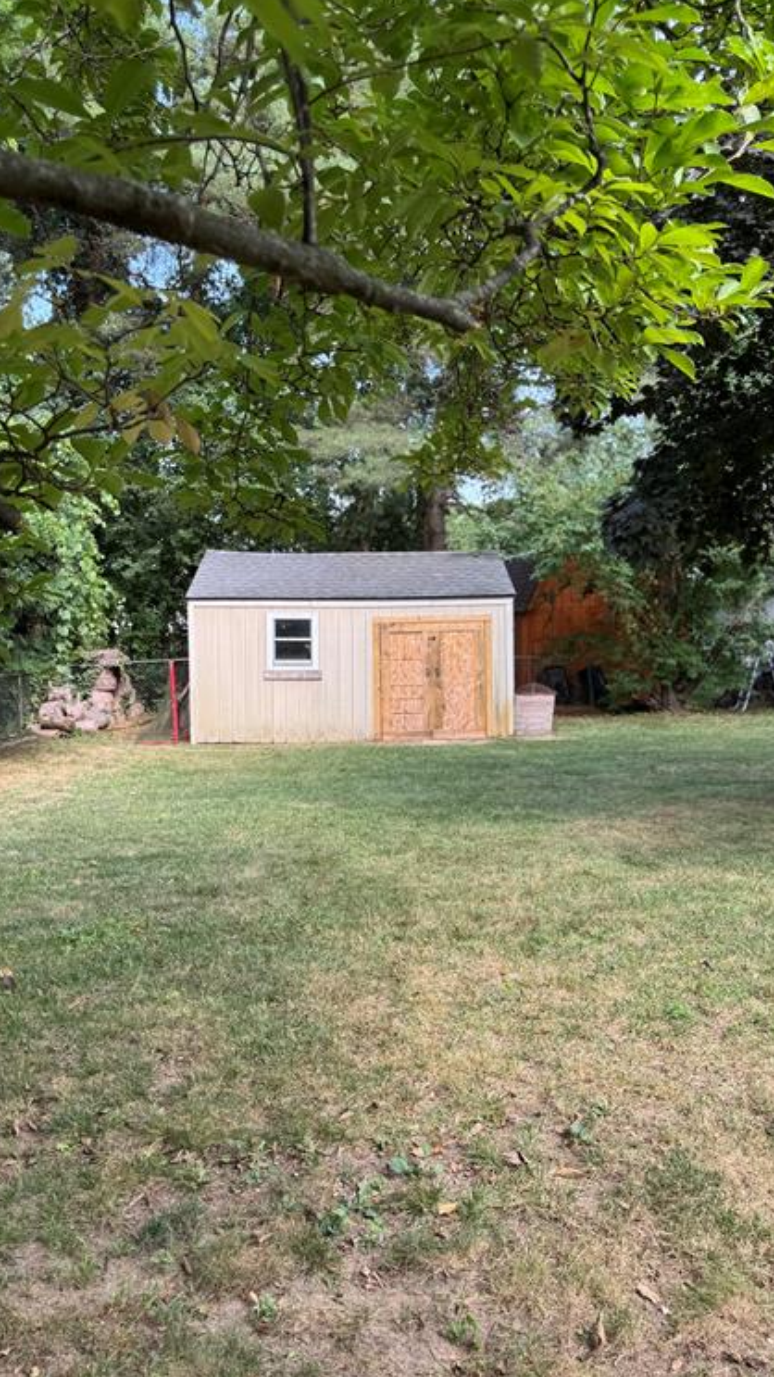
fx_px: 986
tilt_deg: -3.7
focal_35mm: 27
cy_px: 670
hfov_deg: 42.9
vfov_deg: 69.9
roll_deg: -0.3
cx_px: 378
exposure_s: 1/460
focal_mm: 6.76
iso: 80
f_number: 1.78
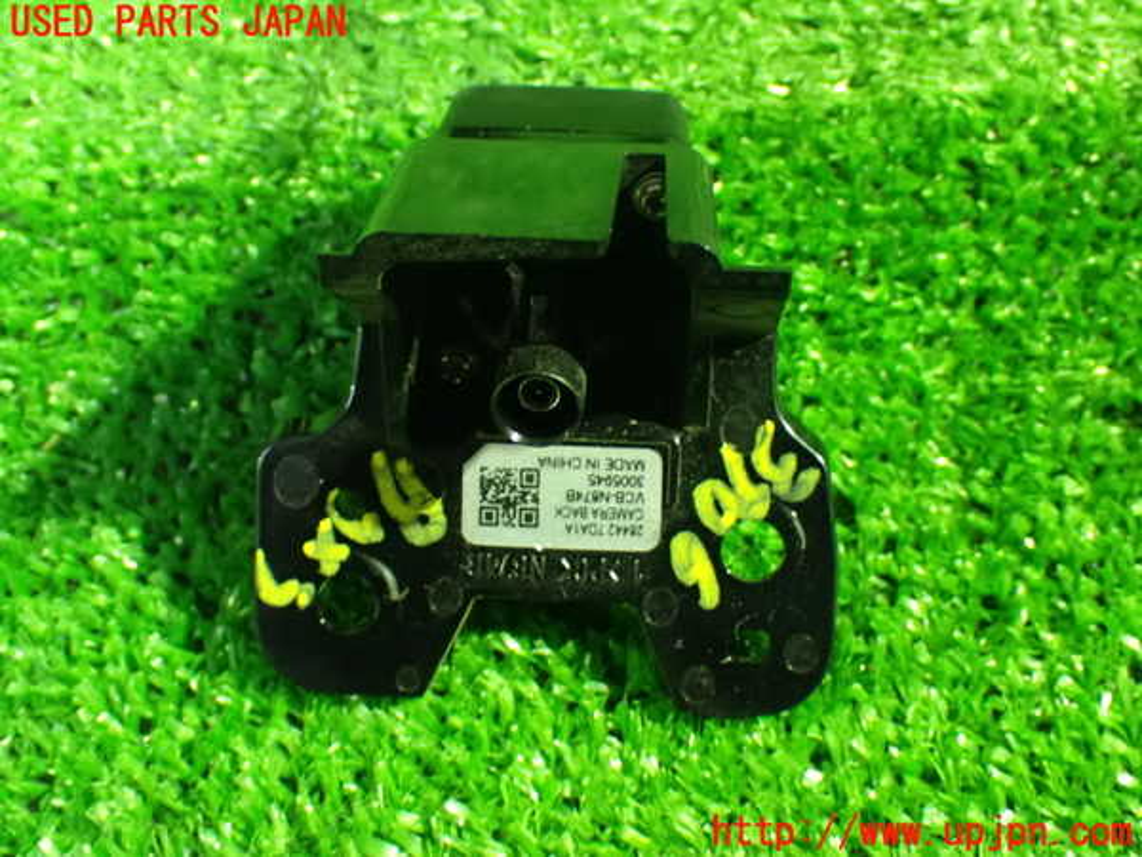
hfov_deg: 38.2
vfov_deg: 29.1
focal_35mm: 50
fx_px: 1650
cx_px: 571
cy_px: 428
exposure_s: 1/13
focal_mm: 9.01
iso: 1600
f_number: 3.2
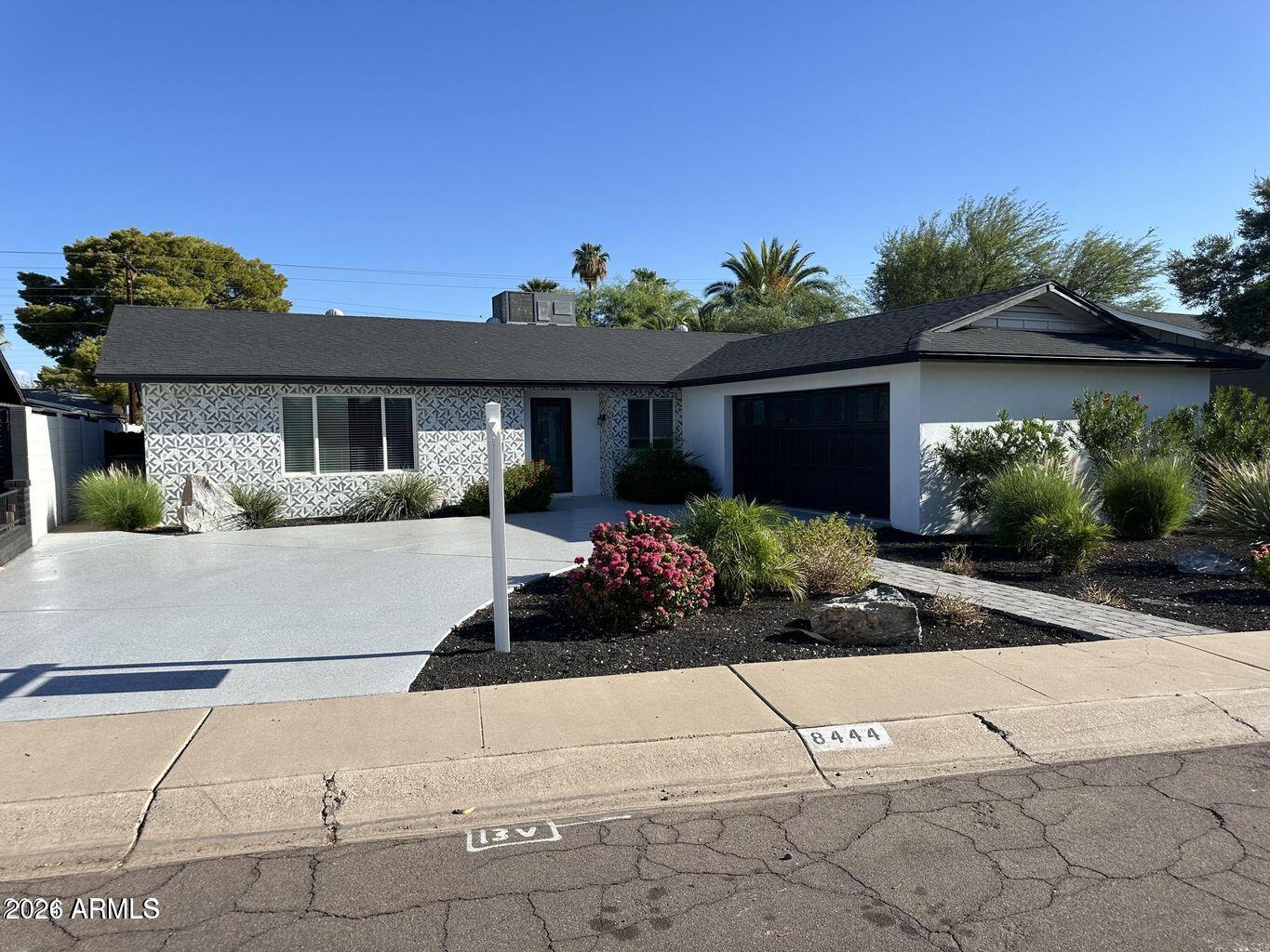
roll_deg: +0.4
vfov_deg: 56.8
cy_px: 476
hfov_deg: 71.6
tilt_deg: -2.7
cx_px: 635
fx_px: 881
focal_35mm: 24
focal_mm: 6.86
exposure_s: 1/3597
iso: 80
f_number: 1.78
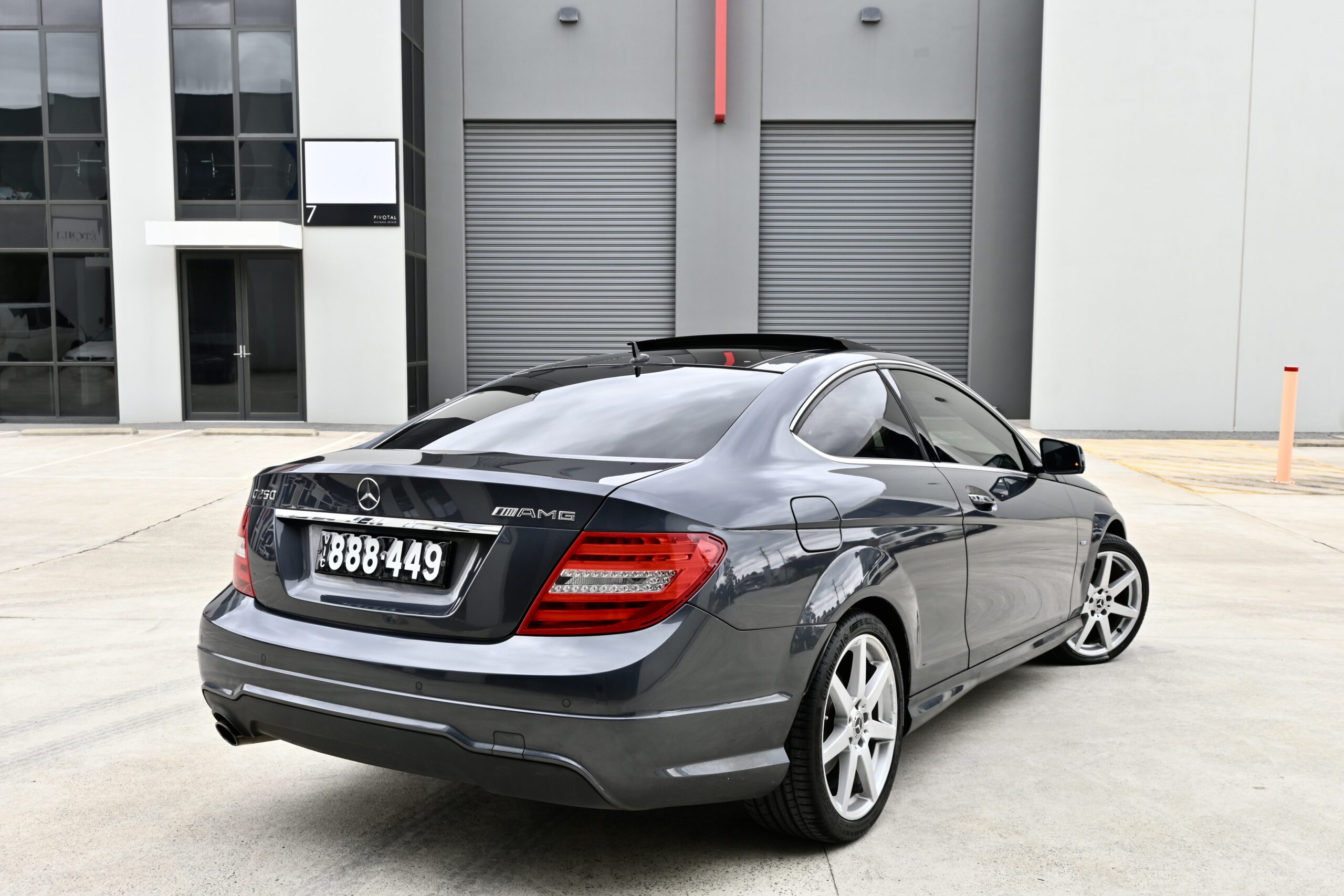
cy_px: 448
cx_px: 672
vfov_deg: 41.7
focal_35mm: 32
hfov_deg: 59.5
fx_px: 1176
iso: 100
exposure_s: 1/50
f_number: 7.1
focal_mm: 21
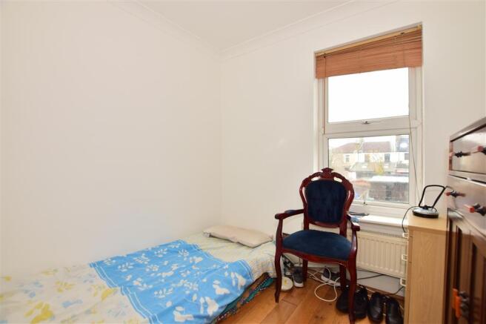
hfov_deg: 100.4
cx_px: 243
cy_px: 162
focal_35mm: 15
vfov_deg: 77.3
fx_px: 202
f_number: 6.3
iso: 400
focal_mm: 10
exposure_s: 1/40
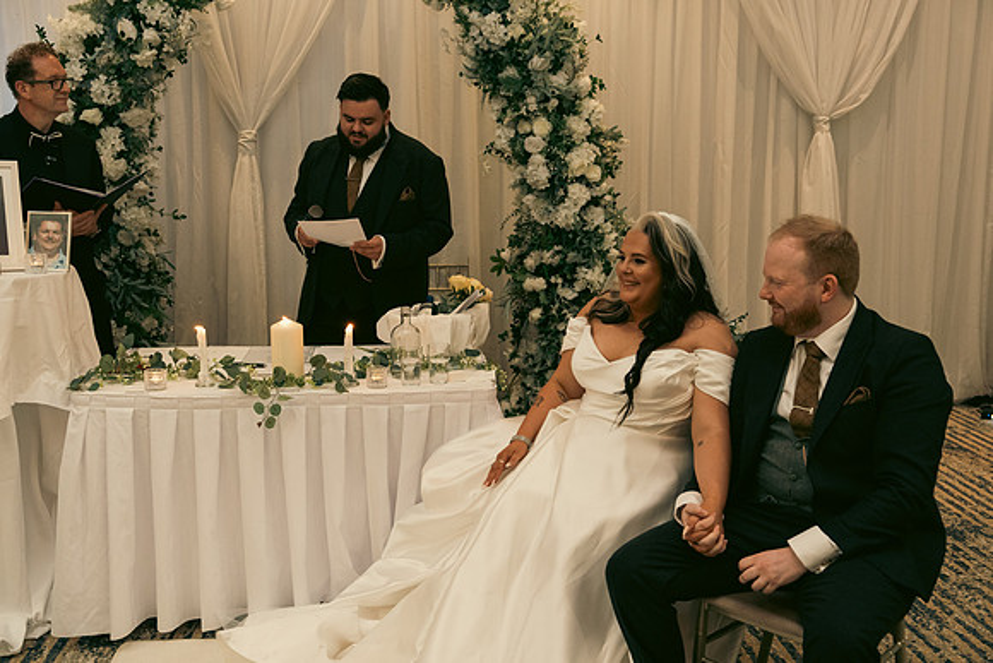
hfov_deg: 54.4
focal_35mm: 35
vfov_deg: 37.9
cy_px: 332
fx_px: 966
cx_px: 496
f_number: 3.5
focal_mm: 35
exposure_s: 1/160
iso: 2500
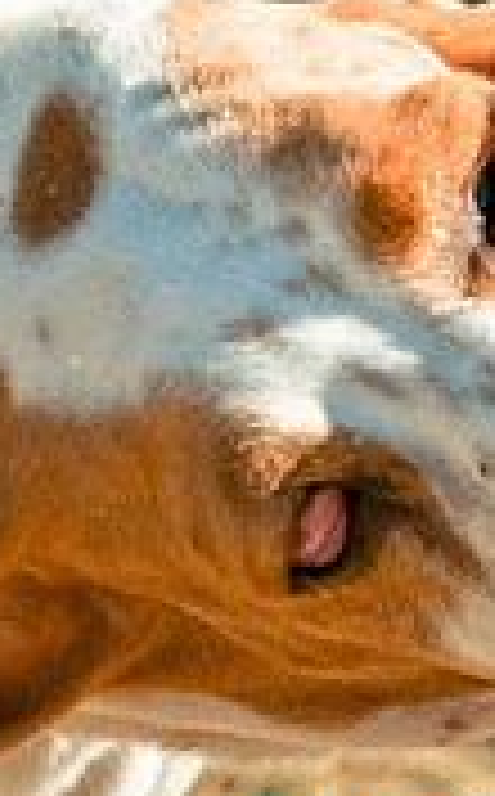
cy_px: 67
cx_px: 259
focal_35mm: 603
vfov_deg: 3.5
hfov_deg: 2.2
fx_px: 13075
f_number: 5.6
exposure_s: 1/2000
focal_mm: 155
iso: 400
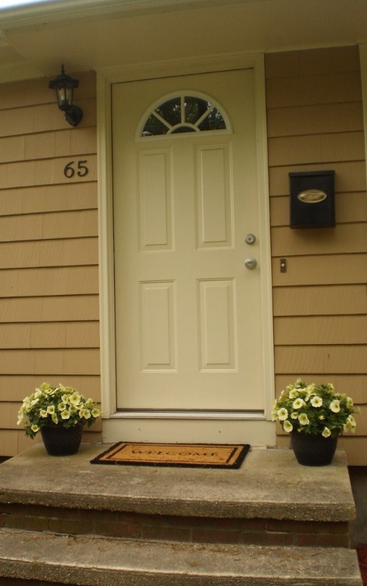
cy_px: 297
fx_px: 624
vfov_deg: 50.4
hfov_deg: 32.8
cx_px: 168
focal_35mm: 39
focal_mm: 6.3
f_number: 3.1
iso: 64
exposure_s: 1/400
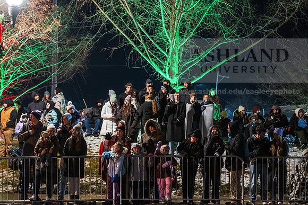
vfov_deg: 17.3
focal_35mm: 79
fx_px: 676
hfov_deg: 25.7
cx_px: 154
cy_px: 102
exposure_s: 1/160
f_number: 2.8
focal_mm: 79
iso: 6400
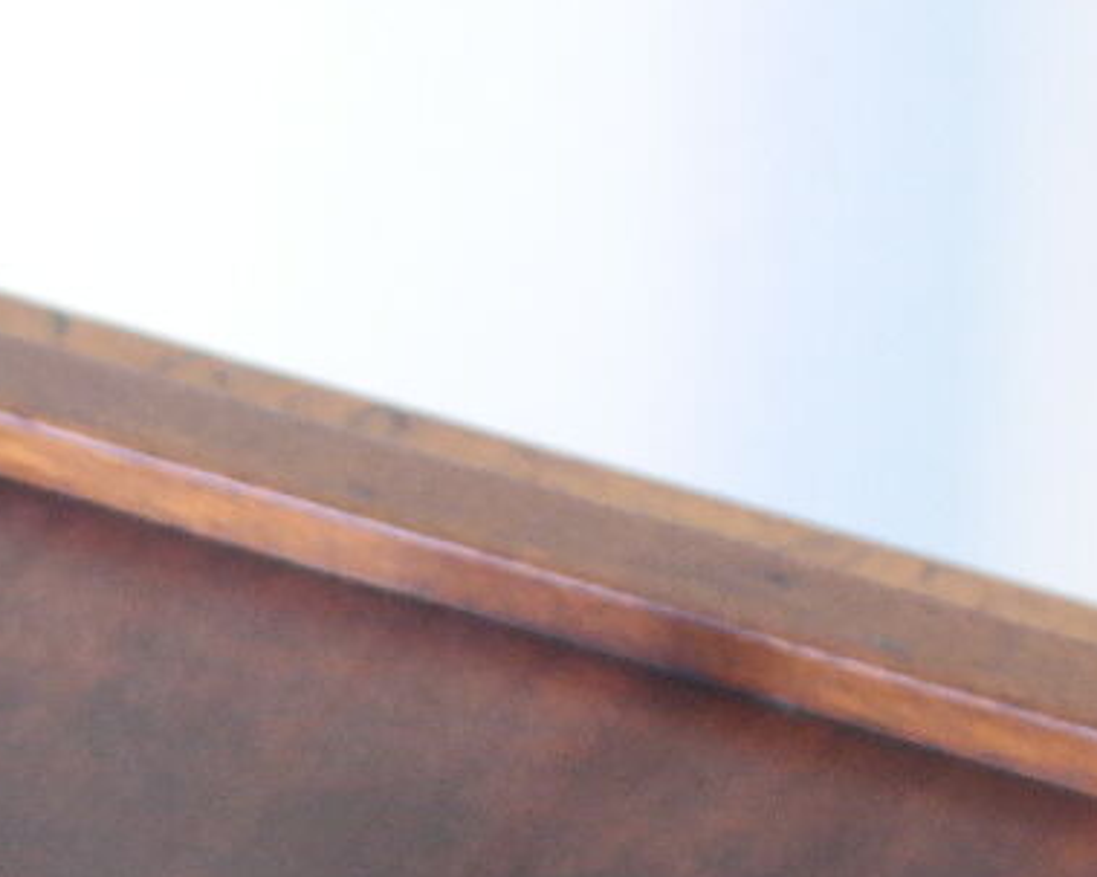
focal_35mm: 248
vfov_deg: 6.1
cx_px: 232
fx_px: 8050
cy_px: 1606
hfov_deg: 7.8
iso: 1600
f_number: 5.6
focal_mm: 38
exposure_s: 1/25
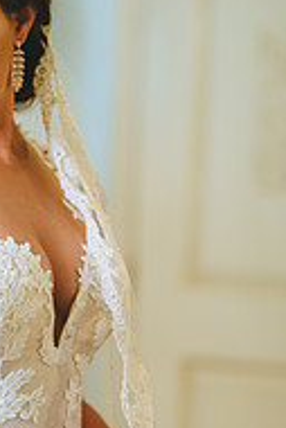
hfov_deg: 6.8
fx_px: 2391
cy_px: 264
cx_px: -25
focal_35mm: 201
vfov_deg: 10.2
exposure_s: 1/125
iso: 400
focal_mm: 85
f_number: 2
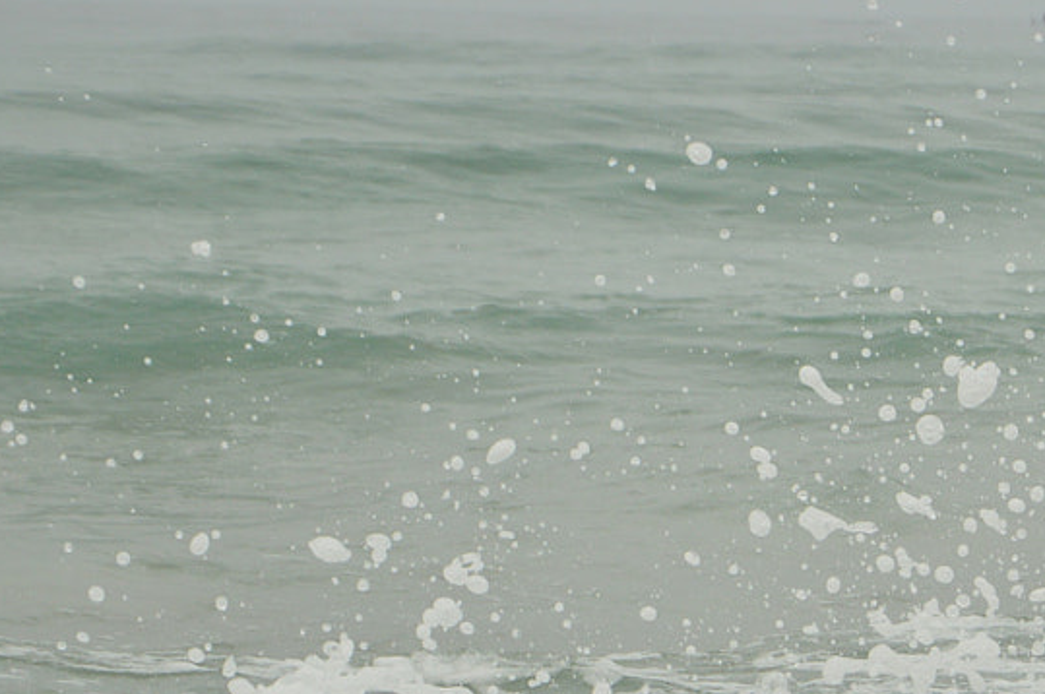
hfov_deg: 10.1
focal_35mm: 200
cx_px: 1293
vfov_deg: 6.8
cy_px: 857
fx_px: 5813
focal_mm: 45
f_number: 4.8
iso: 200
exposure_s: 1/1600
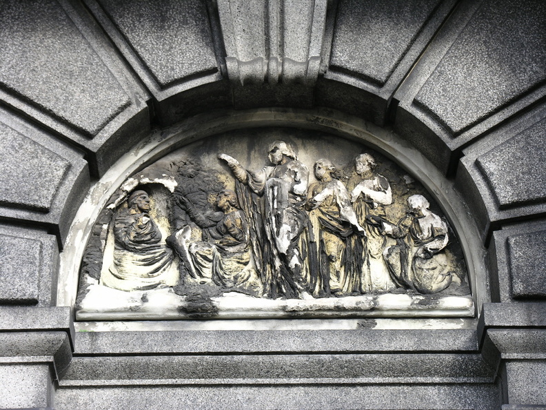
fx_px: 2003
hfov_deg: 15.5
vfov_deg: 11.7
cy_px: 205
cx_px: 273
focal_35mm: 127
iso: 50
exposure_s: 1/51.8
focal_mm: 32.4
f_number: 4.8
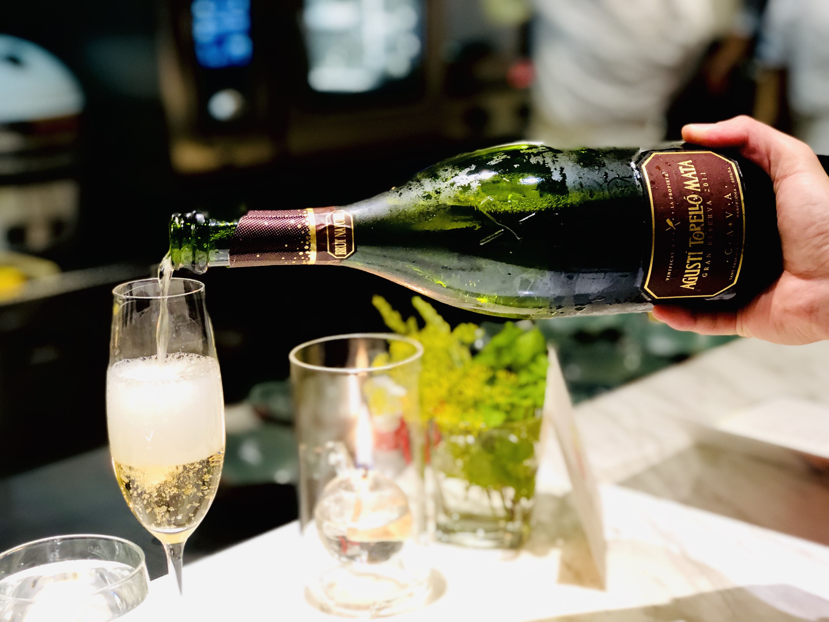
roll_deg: +0.7
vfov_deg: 25.7
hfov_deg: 33.8
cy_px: 311
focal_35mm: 57
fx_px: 1365
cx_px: 414
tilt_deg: -14.9
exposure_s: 1/30
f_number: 2.8
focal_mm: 6.6
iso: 200
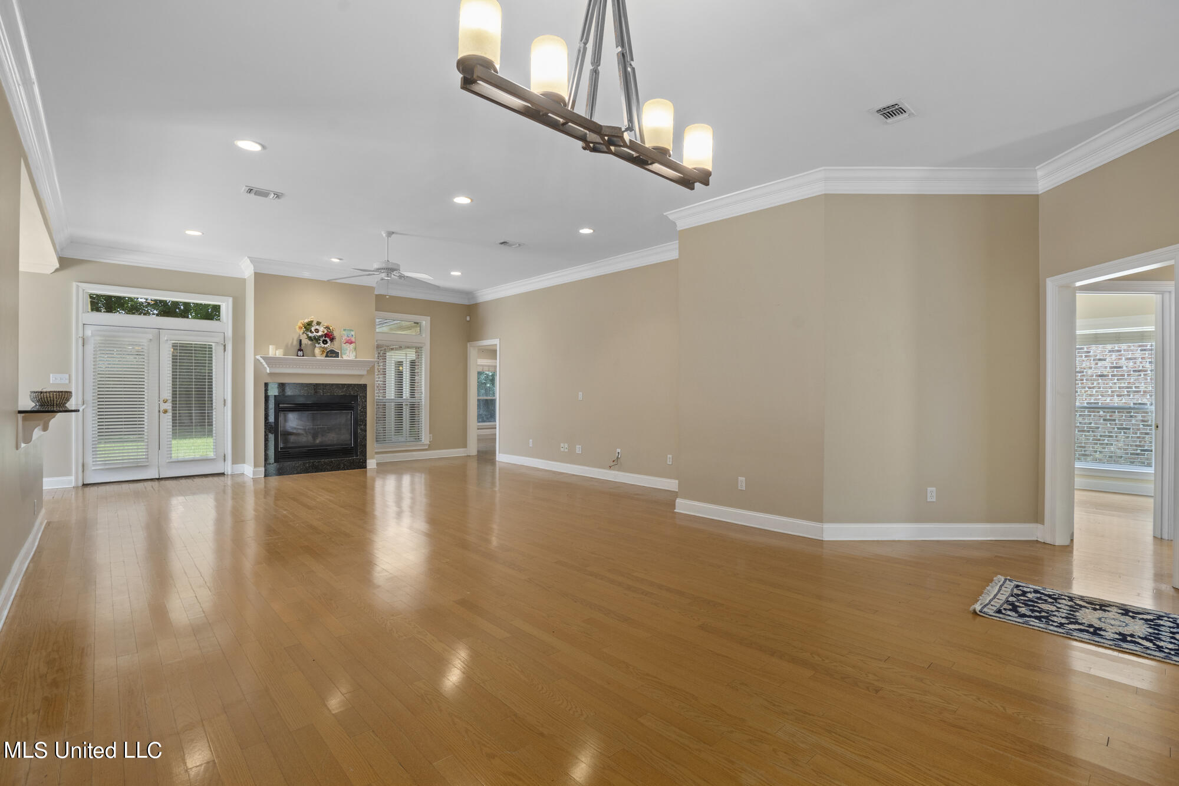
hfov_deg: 96.7
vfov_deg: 73.7
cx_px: 590
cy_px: 393
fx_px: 524
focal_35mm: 16
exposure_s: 1/4
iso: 500
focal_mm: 16
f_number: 8
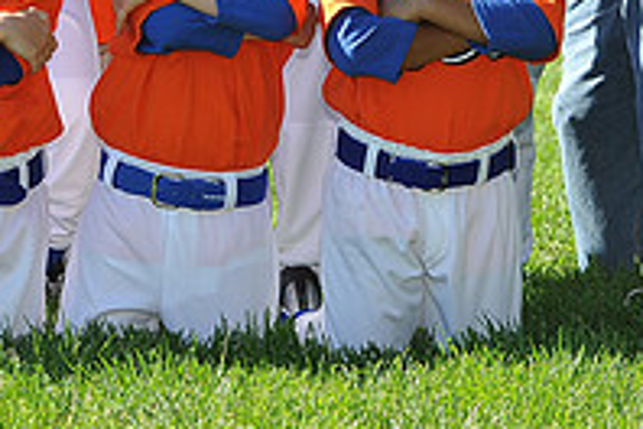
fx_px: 5501
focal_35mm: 308
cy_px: -146
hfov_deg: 6.7
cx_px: 114
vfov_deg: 4.4
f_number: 6.3
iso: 200
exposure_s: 1/400
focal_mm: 105
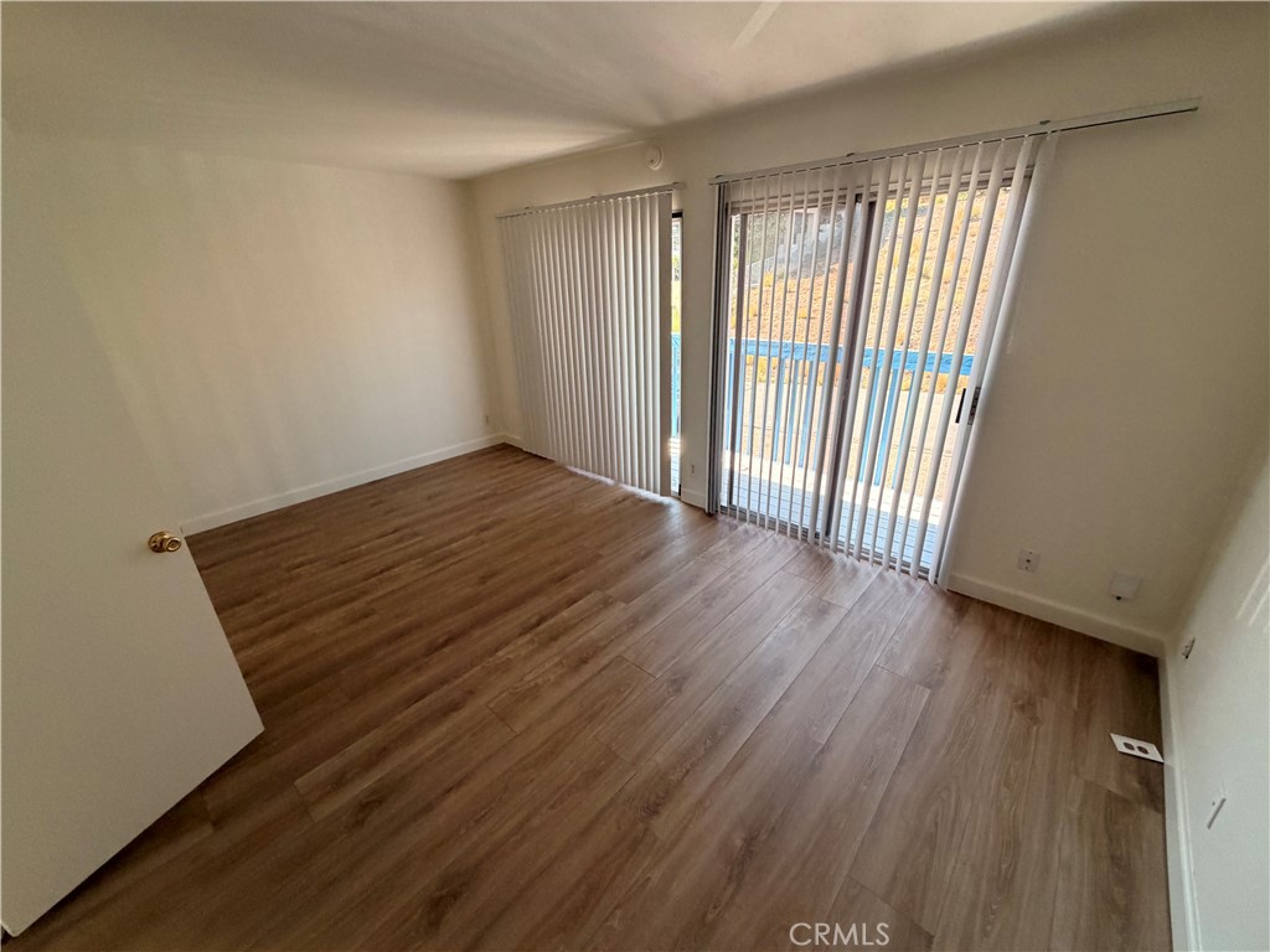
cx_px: 635
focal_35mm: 14
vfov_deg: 85.7
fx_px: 514
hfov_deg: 102.1
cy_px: 476
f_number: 2.2
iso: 250
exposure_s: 1/121
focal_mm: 2.22
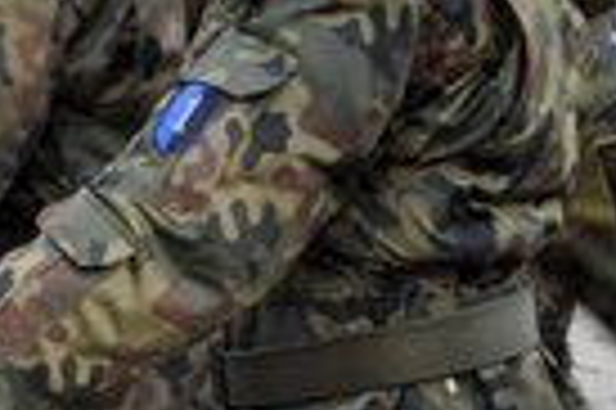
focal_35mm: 178
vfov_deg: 7.7
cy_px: 59
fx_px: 3049
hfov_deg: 11.3
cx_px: -144
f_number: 7.1
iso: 200
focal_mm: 25
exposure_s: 1/200
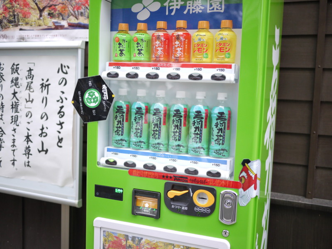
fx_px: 384
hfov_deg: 46.8
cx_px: 166
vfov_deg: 36.0
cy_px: 124
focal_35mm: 40
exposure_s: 1/500
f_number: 1.7
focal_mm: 20
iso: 400
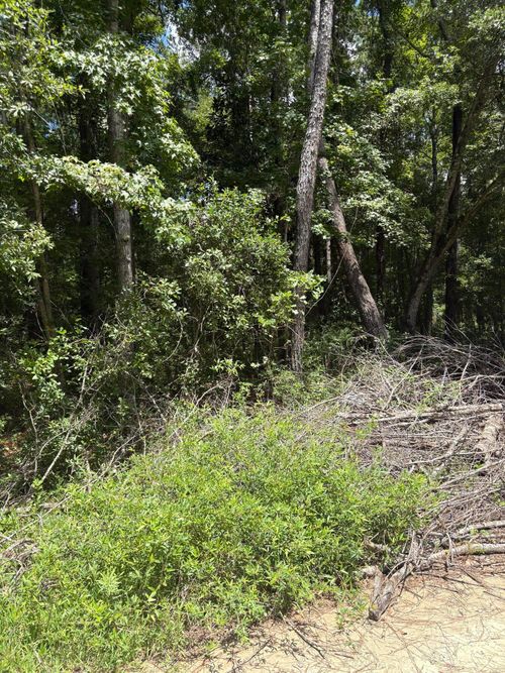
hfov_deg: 53.0
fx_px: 506
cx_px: 252
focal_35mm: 26
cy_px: 336
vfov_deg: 67.3
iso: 50
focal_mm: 5.96
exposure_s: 1/1420
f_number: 1.6
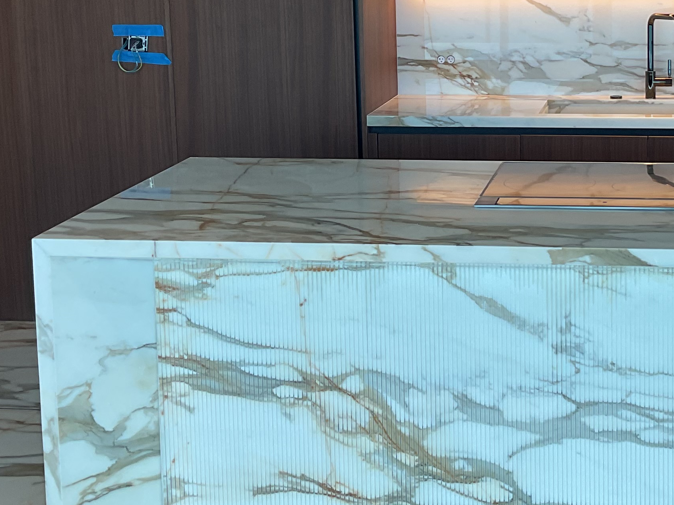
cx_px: 519
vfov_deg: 21.0
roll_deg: +0.6
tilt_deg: -6.4
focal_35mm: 69
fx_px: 1343
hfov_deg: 27.7
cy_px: 97
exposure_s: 1/120
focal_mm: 3
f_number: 1.8
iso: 25
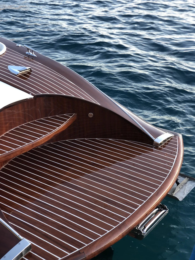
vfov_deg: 33.8
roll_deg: -0.4
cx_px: 98
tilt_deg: -26.3
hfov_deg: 25.7
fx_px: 428
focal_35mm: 57
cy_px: 130
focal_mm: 6.6
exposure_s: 1/40
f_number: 2.8
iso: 20
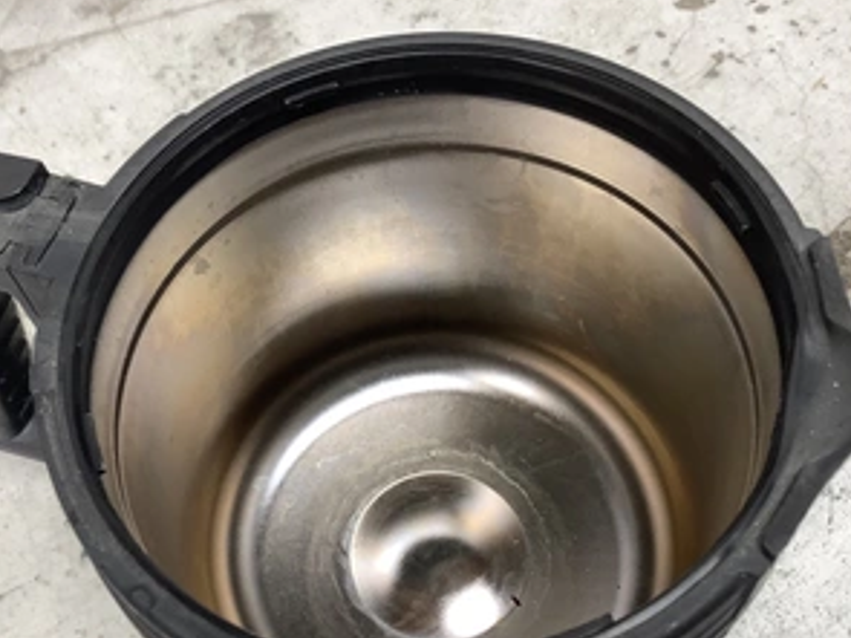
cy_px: 364
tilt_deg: -57.6
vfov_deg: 34.3
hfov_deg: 44.7
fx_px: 1032
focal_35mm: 42
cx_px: 358
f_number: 2.4
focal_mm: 3.3
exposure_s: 1/60
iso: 64
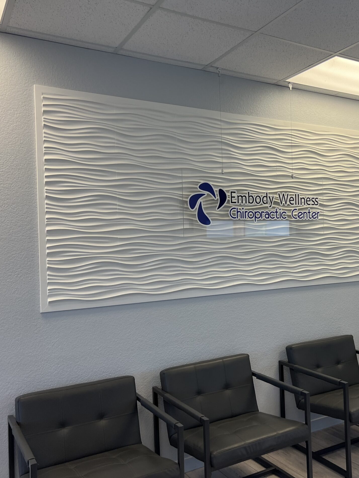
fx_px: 484
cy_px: 237
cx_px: 266
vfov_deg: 52.6
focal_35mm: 35
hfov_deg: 39.7
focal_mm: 5.7
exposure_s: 1/120
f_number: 1.5
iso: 40
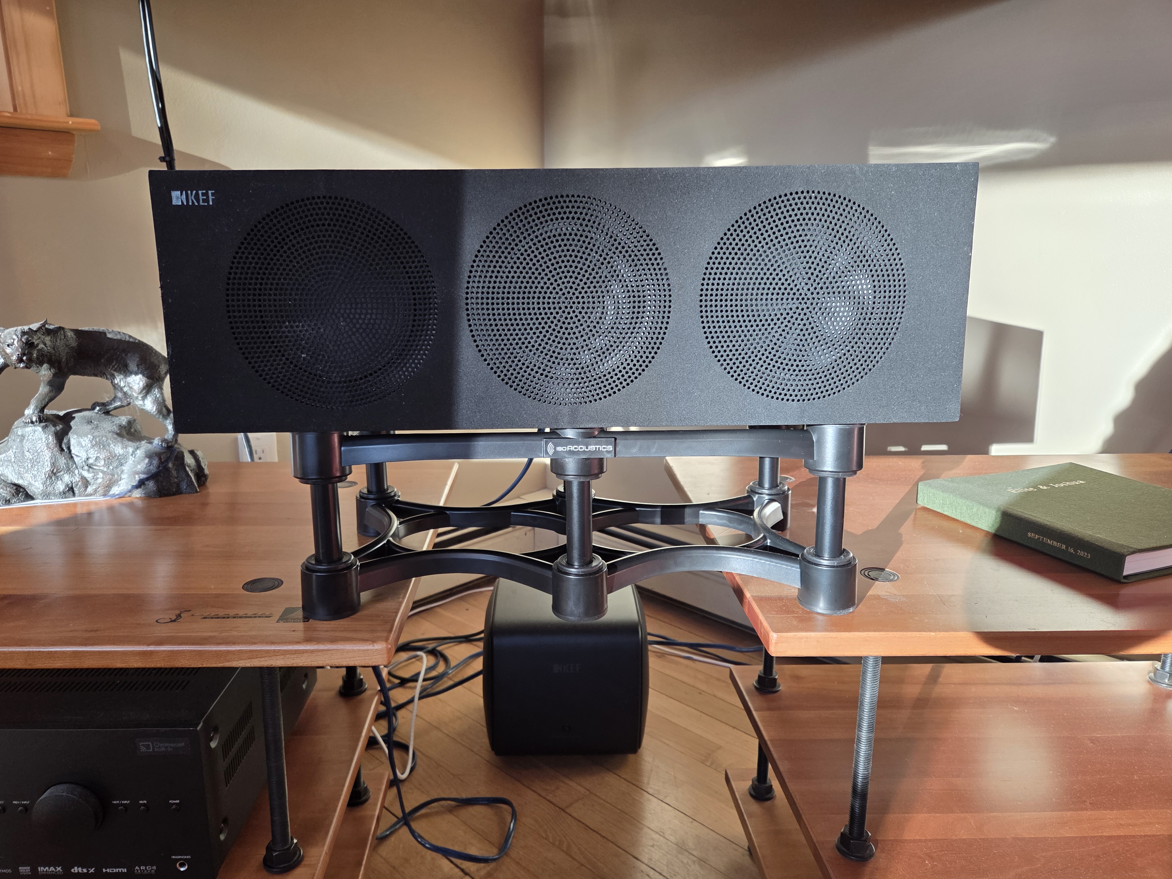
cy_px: 454
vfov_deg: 56.8
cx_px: 568
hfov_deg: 71.6
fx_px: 813
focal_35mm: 24
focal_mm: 5.4
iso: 160
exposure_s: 1/180
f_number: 1.8
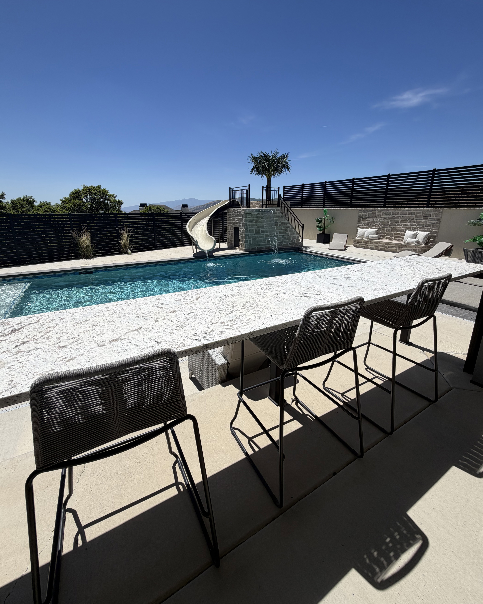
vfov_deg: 96.6
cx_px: 237
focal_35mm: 15
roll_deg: -0.1
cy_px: 280
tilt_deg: -14.8
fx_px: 268
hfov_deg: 84.0
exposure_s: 1/1497
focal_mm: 2.22
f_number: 2.2
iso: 20
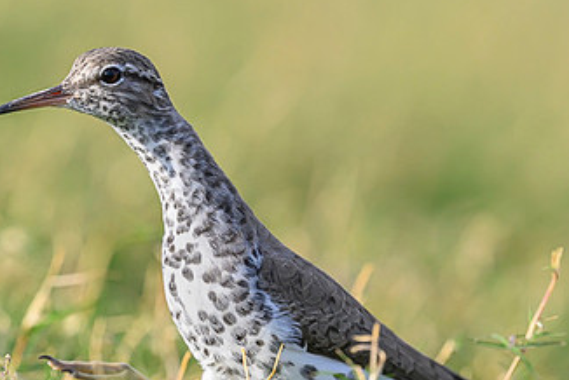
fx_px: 13573
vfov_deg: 1.6
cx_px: 201
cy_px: 200
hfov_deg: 2.4
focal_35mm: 858
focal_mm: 400
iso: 500
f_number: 4
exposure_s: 1/3200
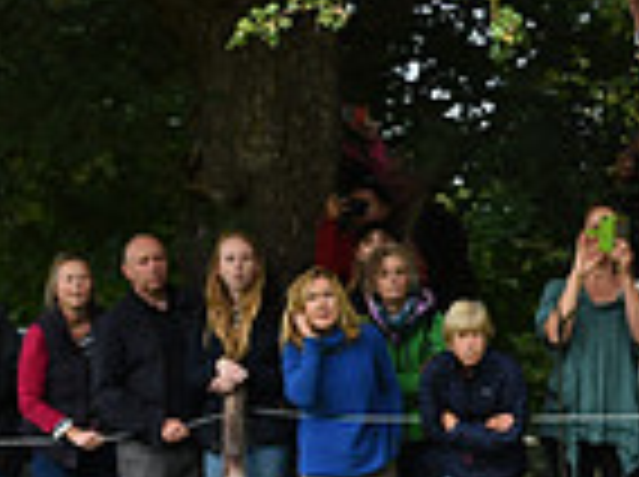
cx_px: 1287
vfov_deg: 5.4
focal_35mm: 275
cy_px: 234
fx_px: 5068
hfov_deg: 7.0
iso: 320
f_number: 3.5
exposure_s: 1/1250
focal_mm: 70
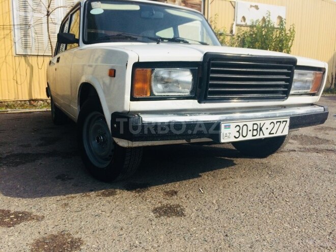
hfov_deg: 61.7
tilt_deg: -9.2
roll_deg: +0.1
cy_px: 126
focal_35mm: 29
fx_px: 281
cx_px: 168
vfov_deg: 48.2
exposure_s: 1/2564
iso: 32
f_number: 2.2
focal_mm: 4.15
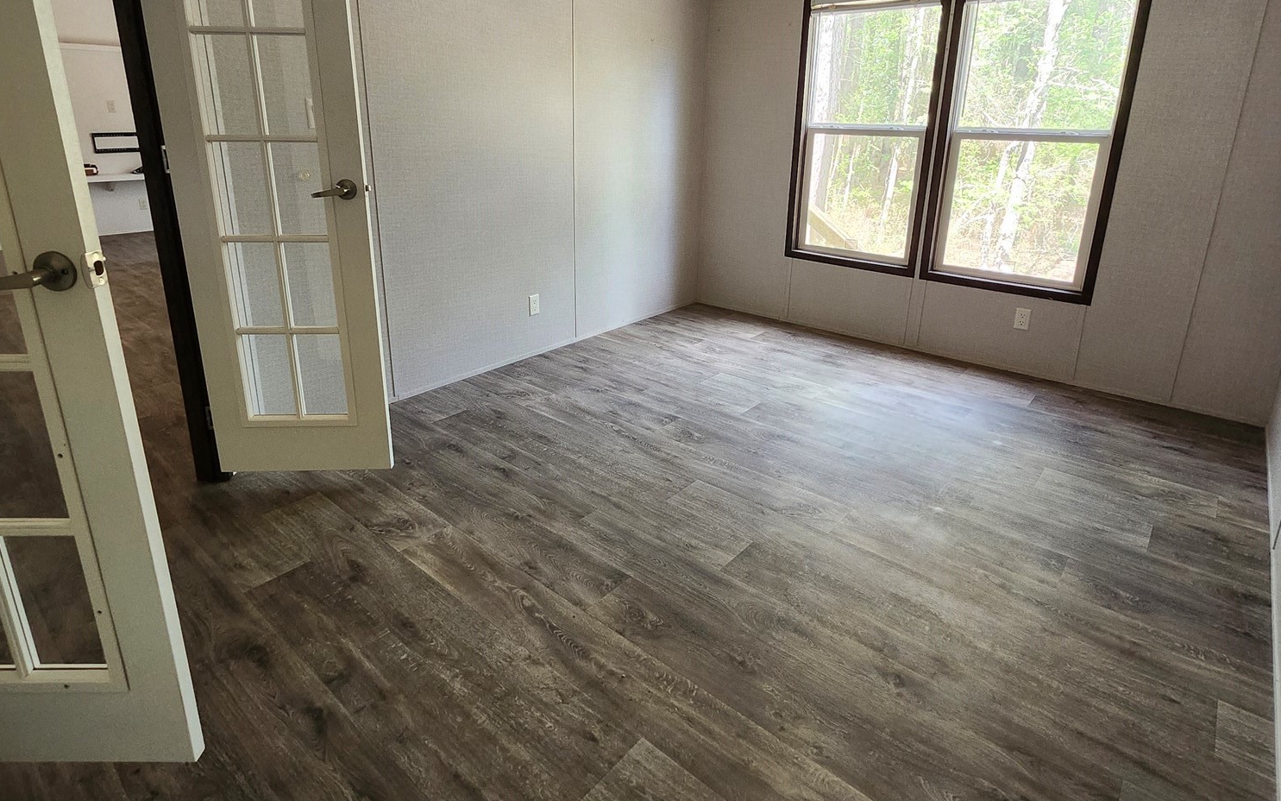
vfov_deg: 61.7
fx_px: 663
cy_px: 319
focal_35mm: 19
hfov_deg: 88.0
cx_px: 640
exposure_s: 1/60
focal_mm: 1.74
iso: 200
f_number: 2.2
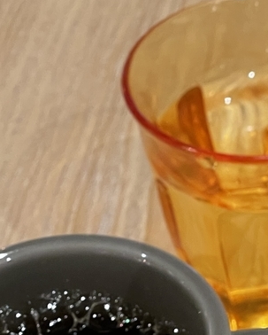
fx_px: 1594
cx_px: 364
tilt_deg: -44.5
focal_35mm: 161
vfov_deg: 11.8
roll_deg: -0.1
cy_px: 344
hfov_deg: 9.4
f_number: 2
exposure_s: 1/50
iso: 200
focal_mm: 6
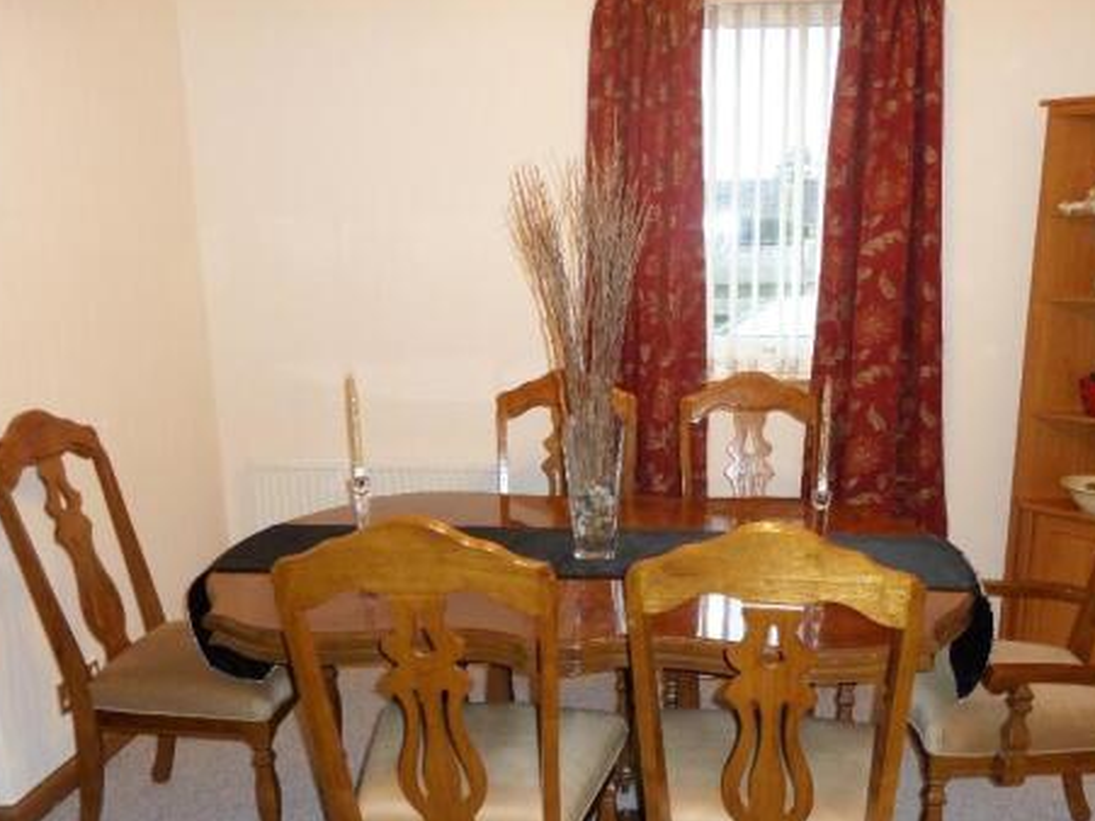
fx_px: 980
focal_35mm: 31
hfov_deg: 58.1
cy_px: 463
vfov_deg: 45.3
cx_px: 632
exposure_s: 1/20
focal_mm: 4.3
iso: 240
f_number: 3.1
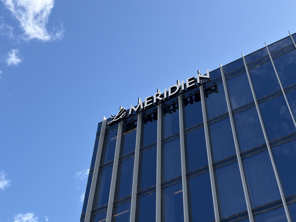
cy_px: 111
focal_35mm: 52
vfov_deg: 28.0
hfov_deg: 36.8
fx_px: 445
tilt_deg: +53.2
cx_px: 148
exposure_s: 1/1241
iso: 32
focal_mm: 5.96
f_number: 1.6
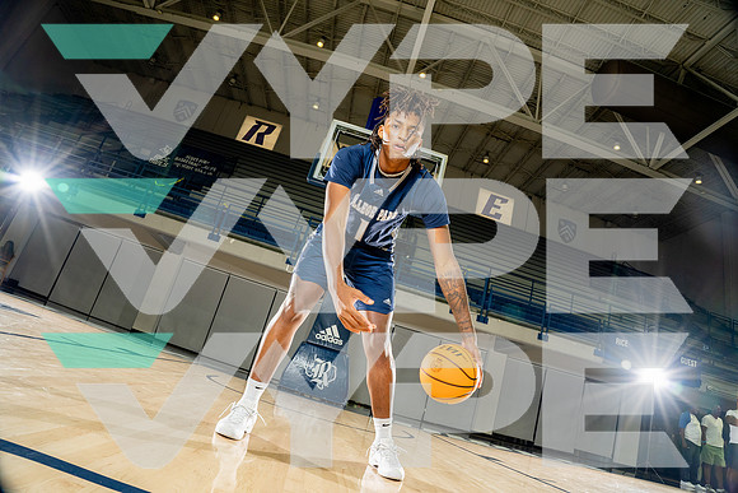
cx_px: 369
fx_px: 410
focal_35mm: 20
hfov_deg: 84.0
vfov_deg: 62.0
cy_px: 246
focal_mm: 20
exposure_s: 1/250
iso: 640
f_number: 7.1
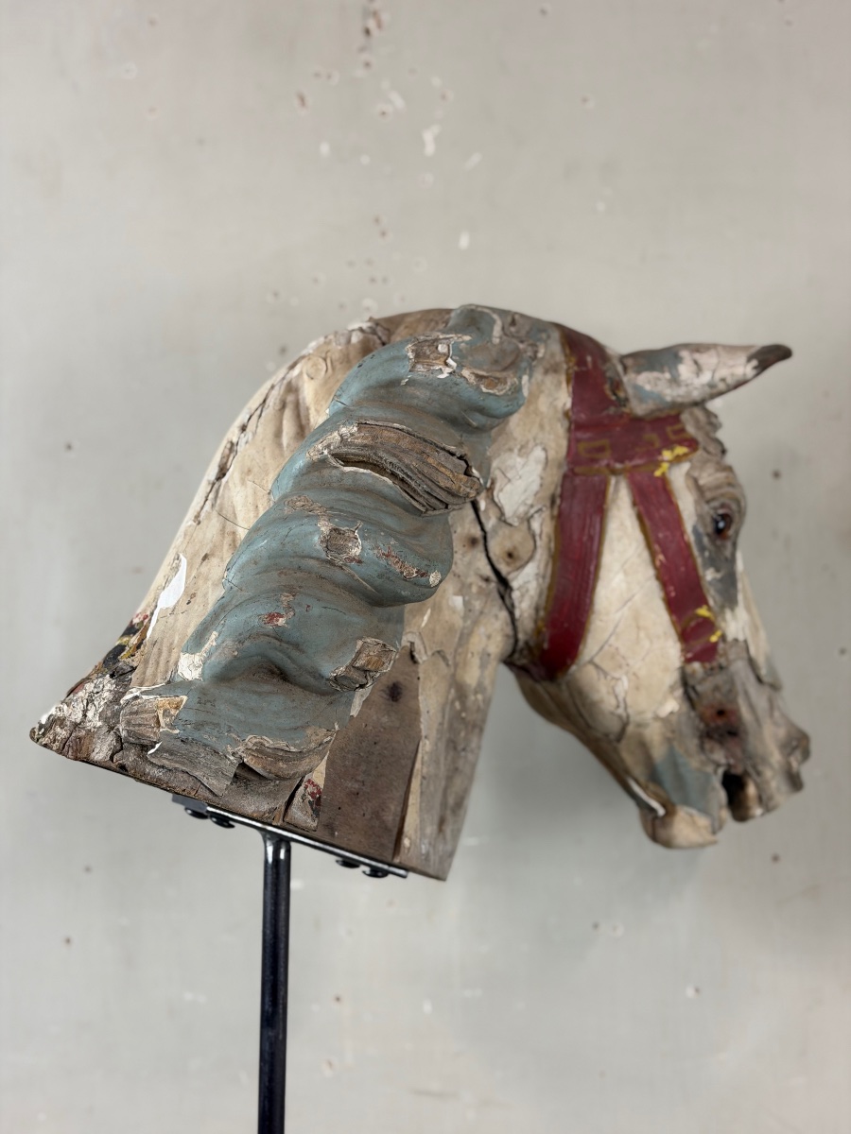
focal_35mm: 48
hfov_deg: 30.3
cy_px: 567
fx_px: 1573
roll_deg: +0.3
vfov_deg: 39.7
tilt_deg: +2.3
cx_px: 426
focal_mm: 6.76
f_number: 1.78
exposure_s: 1/50
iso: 100
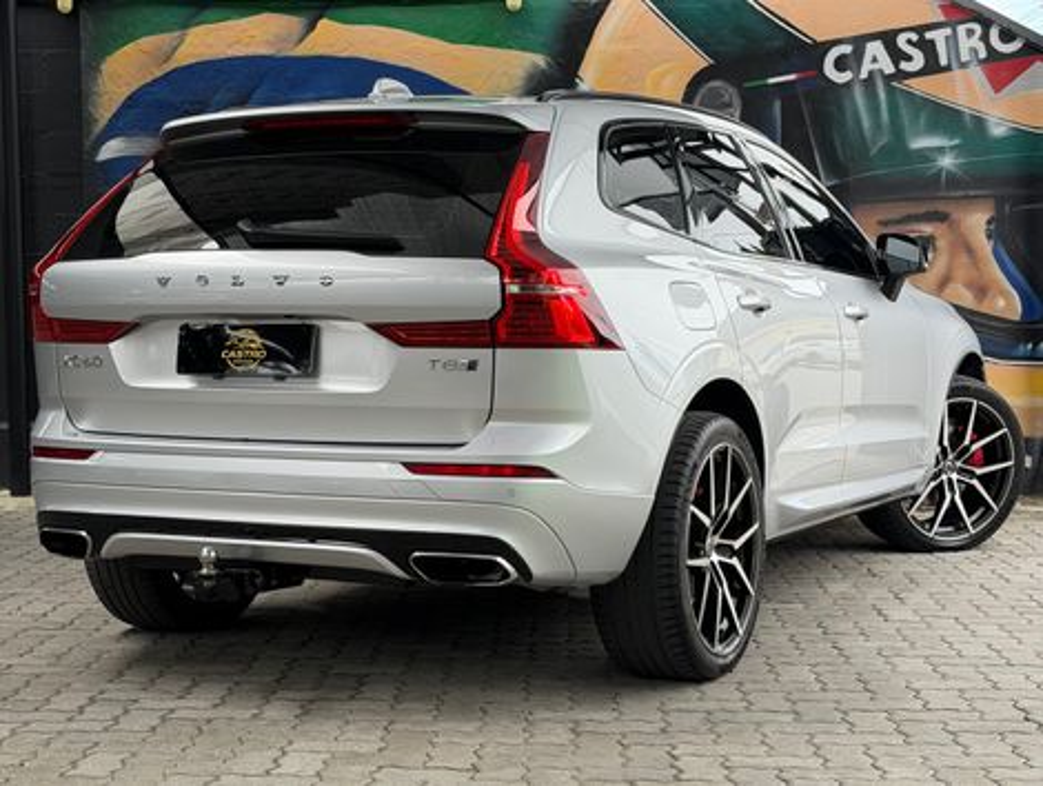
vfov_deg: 30.3
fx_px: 1448
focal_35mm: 48
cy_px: 393
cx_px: 522
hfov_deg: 39.6
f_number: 1.78
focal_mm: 6.76
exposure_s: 1/272
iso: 80
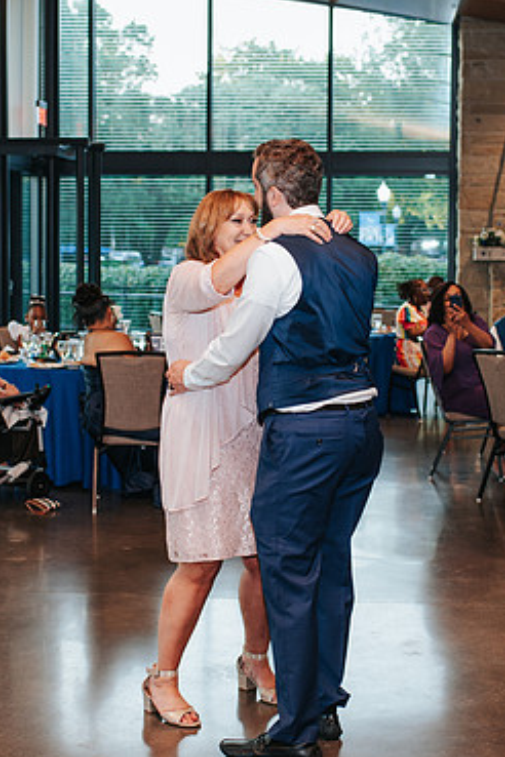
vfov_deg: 31.0
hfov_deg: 20.9
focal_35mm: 65
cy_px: 359
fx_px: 1368
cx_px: 285
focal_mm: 35
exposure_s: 1/160
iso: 450
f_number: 2.8
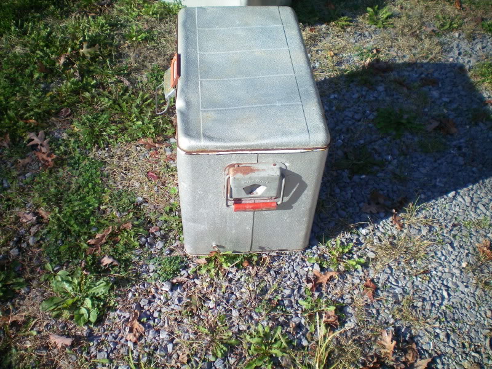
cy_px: 184
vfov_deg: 37.7
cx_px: 246
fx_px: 540
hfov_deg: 49.0
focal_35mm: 38
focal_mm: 6.3
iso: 64
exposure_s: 1/320
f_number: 3.1
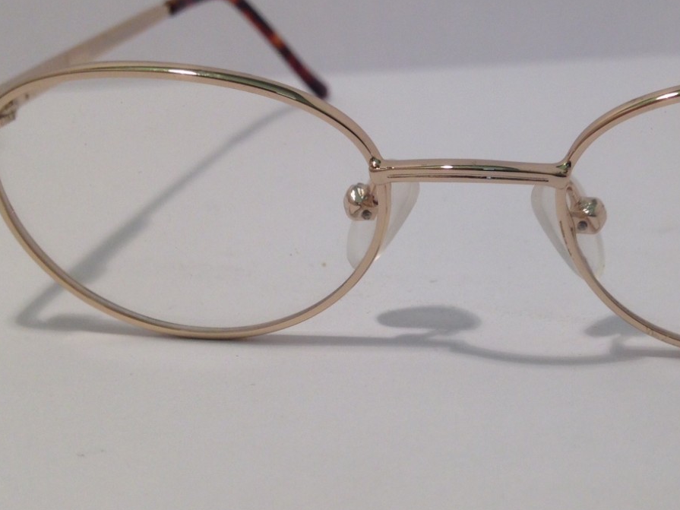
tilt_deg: -19.4
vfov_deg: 24.8
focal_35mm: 59
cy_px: 245
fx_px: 1159
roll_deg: +1.3
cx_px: 496
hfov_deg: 32.2
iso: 50
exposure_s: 1/100
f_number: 2.4
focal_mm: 4.12
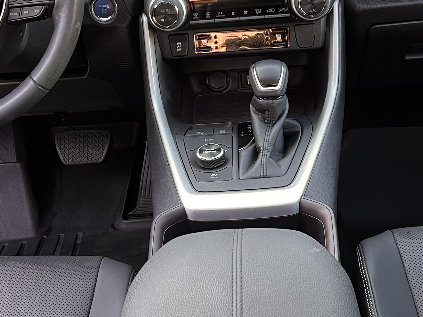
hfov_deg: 30.3
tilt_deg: -27.4
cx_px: 209
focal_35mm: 64
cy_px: 113
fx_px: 782
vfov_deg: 22.9
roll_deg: +6.7
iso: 125
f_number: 1.5
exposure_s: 1/85
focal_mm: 5.7
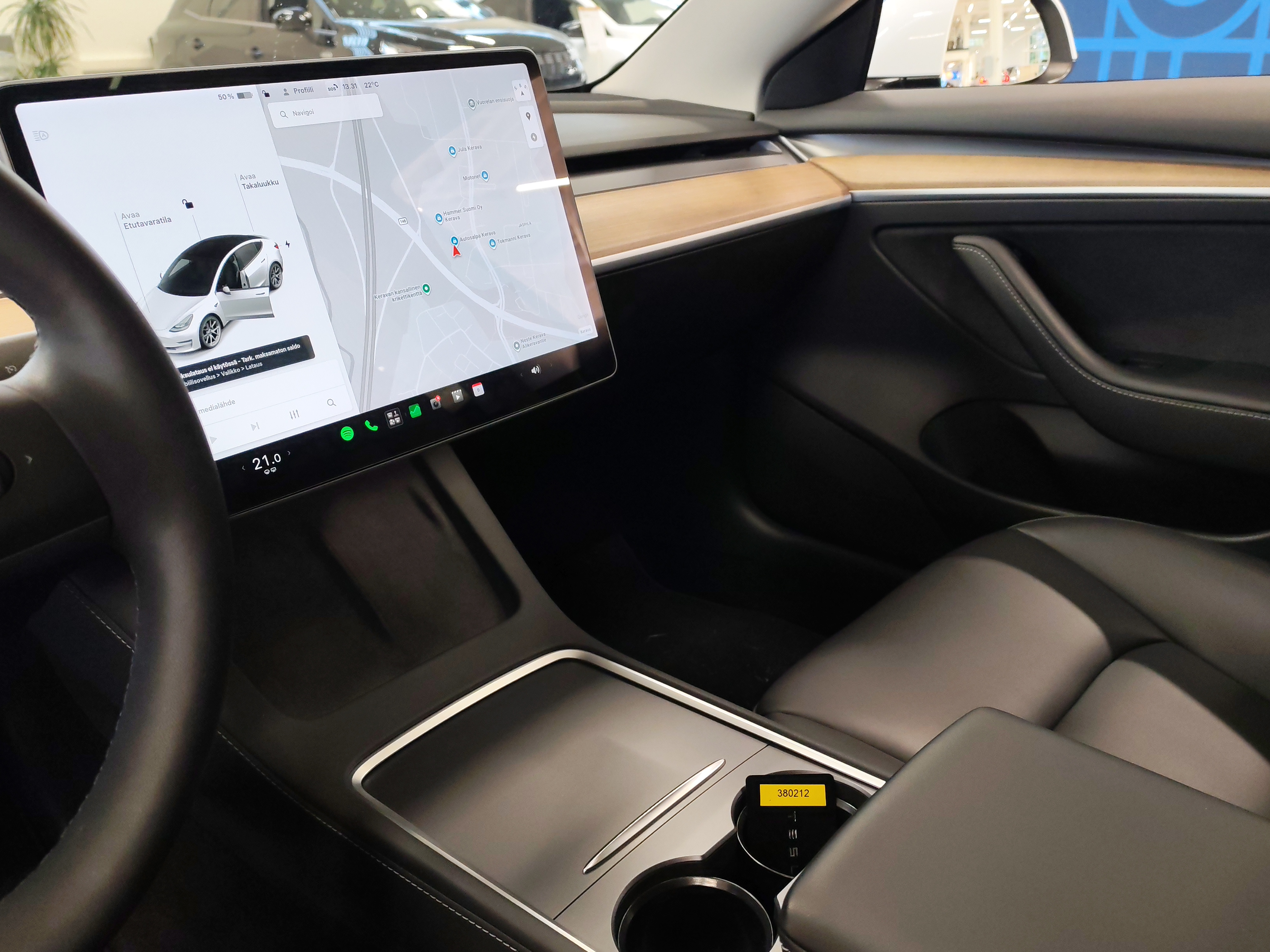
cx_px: 635
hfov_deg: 60.0
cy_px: 476
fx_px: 1101
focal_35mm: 30
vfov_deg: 46.8
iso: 800
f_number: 1.9
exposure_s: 1/100
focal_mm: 6.12
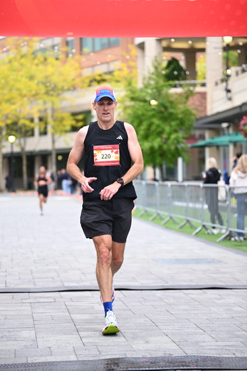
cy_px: 186
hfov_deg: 14.9
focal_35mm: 92
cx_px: 124
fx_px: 946
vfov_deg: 22.1
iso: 1250
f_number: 2.8
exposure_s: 1/1250
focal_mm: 92
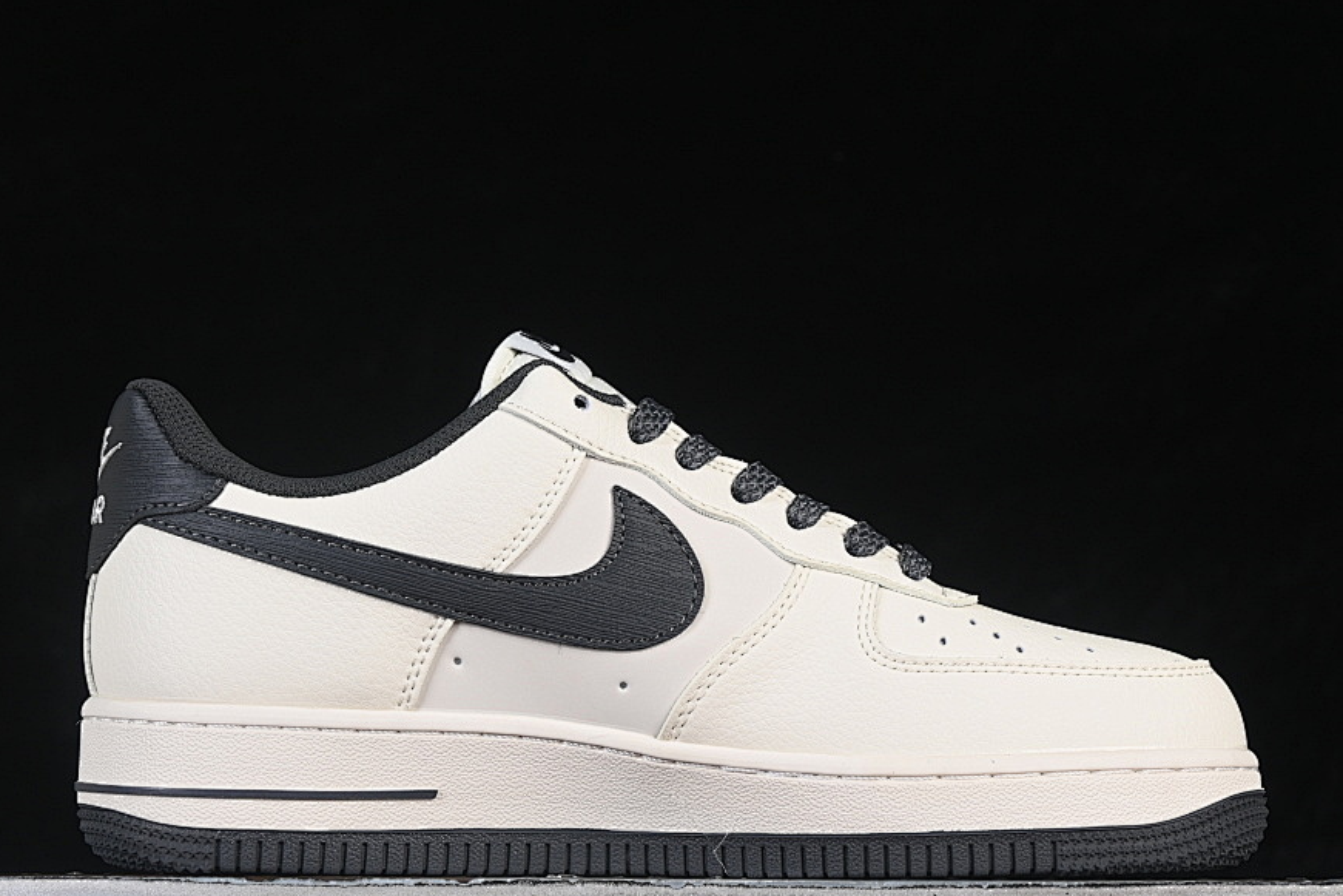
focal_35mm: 93
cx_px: 674
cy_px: 537
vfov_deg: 14.7
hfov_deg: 21.9
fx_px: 3470
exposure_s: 1/80
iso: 160
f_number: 8
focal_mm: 50
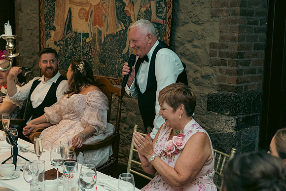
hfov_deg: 35.0
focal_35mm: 57
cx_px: 143
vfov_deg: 23.8
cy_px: 96
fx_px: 453
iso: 2500
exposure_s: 1/160
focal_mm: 38
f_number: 3.5
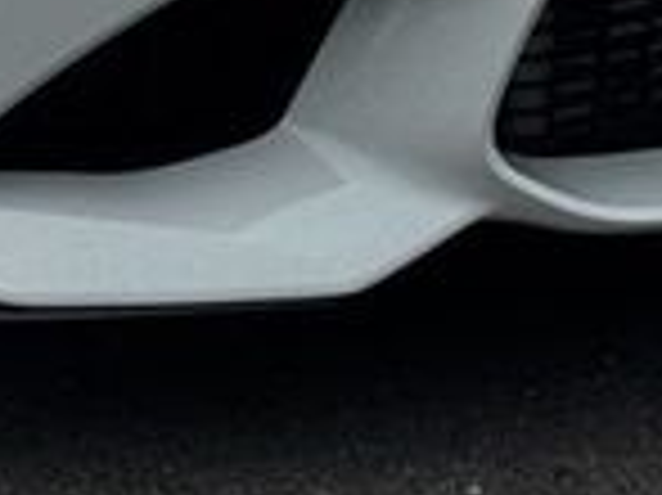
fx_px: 6382
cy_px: -936
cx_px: 50
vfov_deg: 4.3
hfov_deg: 5.9
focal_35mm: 334
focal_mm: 6.76
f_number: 1.78
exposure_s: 1/7092
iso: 64
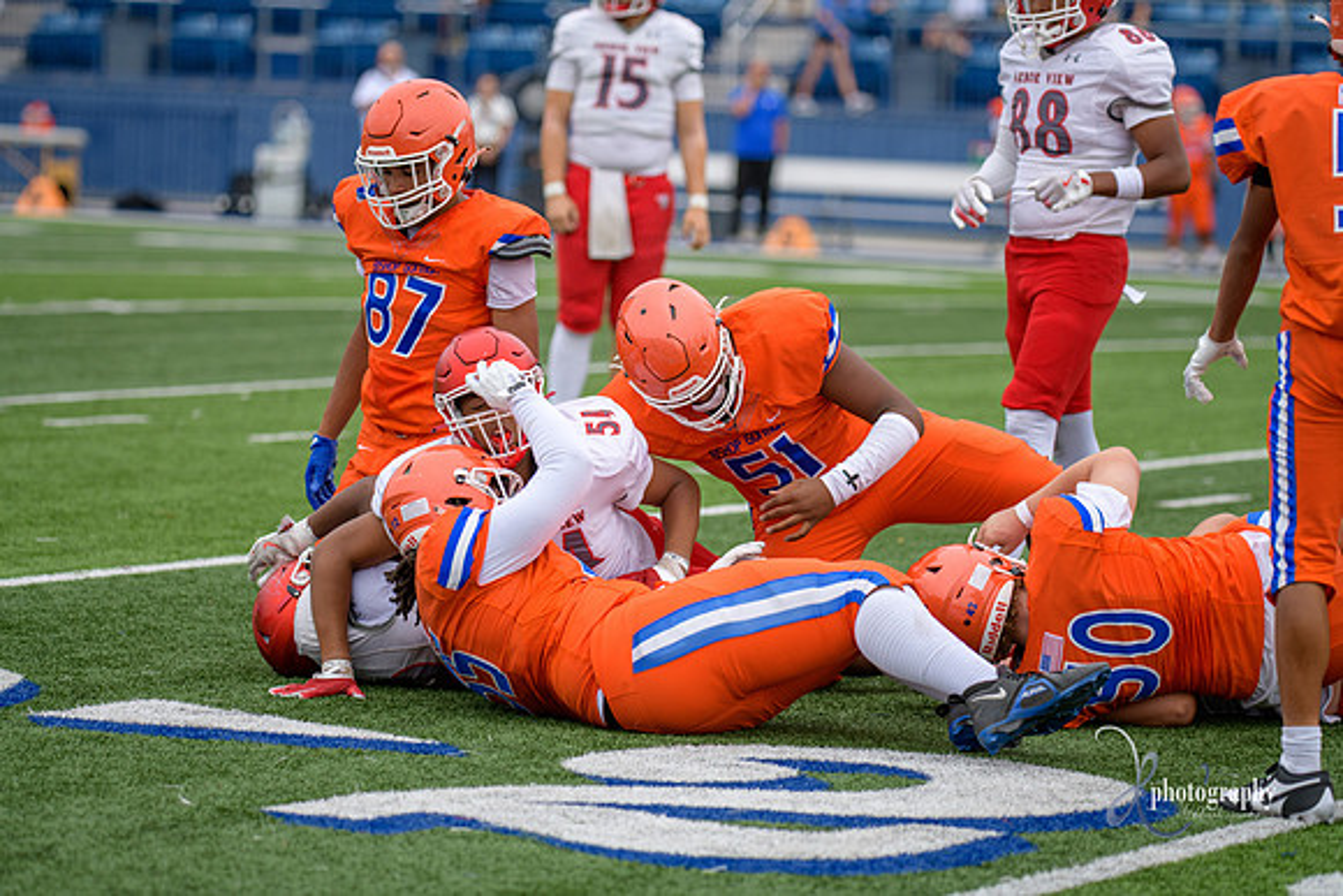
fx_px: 5970
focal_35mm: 160
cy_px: 448
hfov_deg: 12.8
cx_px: 672
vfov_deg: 8.6
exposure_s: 1/800
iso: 400
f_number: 2.8
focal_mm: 160
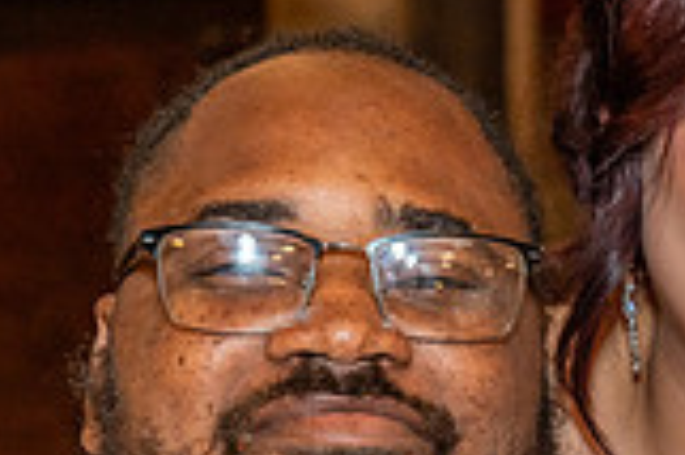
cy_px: 559
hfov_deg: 11.3
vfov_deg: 7.5
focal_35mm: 180
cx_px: 779
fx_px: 3421
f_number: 4.5
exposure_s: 1/60
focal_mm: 50
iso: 1600
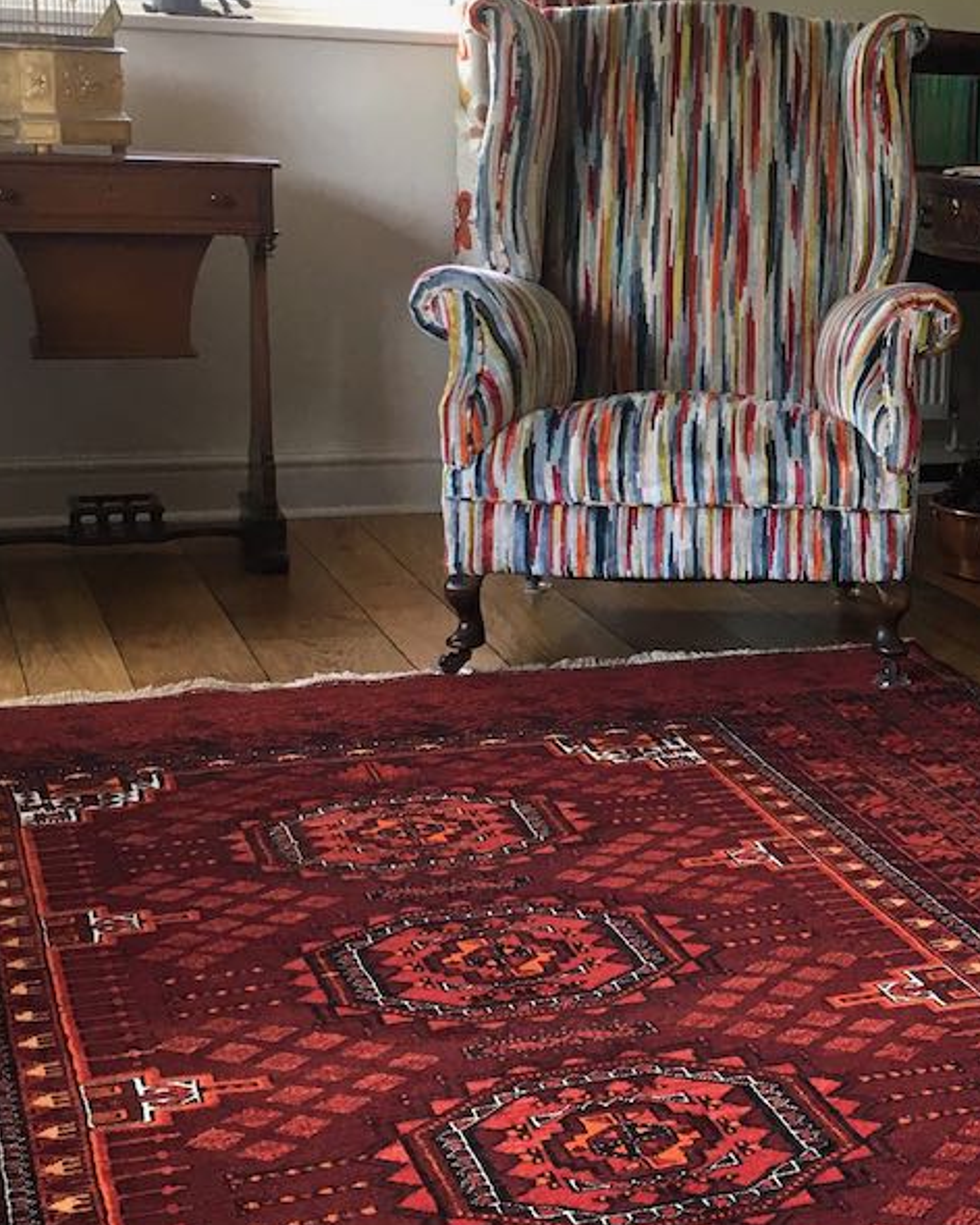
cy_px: 544
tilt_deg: -11.3
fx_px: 2320
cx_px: 1017
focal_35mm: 64
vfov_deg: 29.6
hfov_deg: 22.8
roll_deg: -1.1
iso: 50
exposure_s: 1/33
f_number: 2.2
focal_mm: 4.15
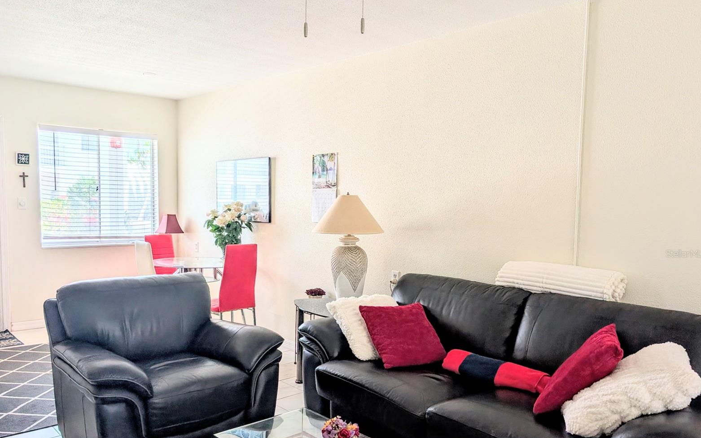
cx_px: 350
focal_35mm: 26
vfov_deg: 47.4
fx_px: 497
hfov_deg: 70.4
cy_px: 254
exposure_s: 1/308
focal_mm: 6.9
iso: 21
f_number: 1.68
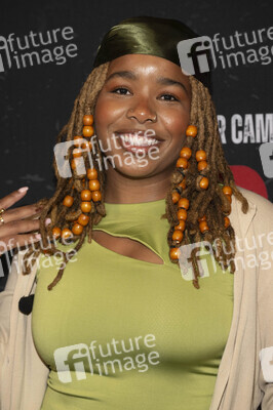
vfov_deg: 20.4
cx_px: 136
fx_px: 1139
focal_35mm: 100
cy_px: 205
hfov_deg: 13.7
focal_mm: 100
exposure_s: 1/200
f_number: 5.6
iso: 800
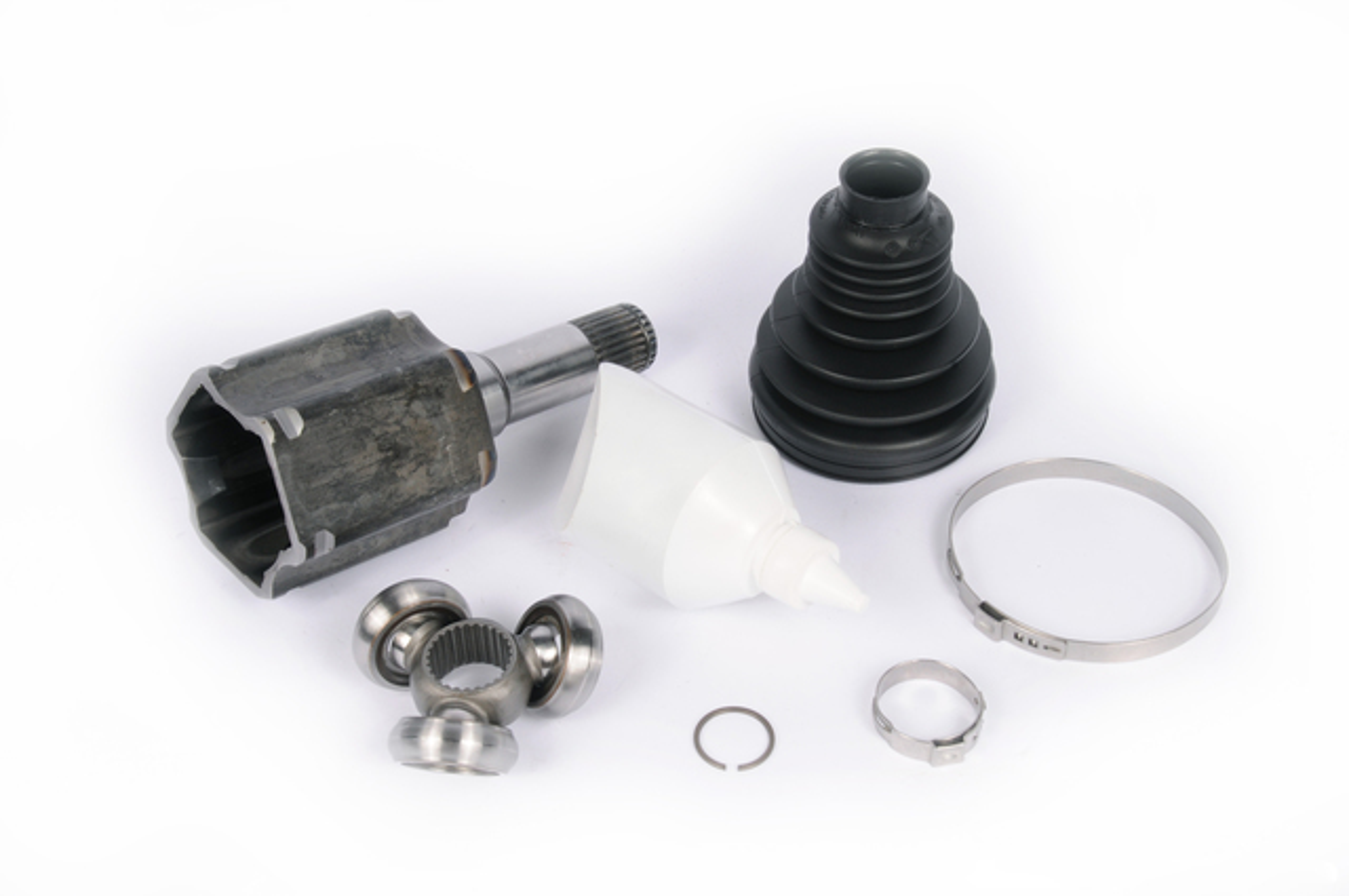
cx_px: 674
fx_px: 2133
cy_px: 448
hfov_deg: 35.1
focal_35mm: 57
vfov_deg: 23.7
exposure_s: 1/200
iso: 320
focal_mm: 38
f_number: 25
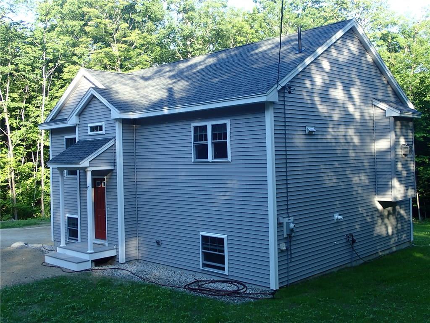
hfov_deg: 49.0
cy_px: 162
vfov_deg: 37.7
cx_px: 215
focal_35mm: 38
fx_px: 472
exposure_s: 1/100
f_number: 3.5
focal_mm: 6.86
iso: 100
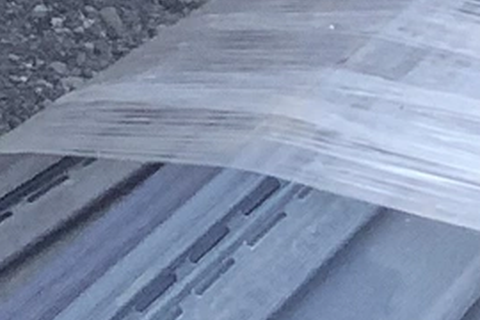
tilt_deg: -25.4
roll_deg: +0.2
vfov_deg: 5.3
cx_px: -1228
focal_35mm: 239
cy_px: -802
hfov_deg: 7.1
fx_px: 3186
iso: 25
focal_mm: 3.3
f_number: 2.4
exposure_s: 1/394
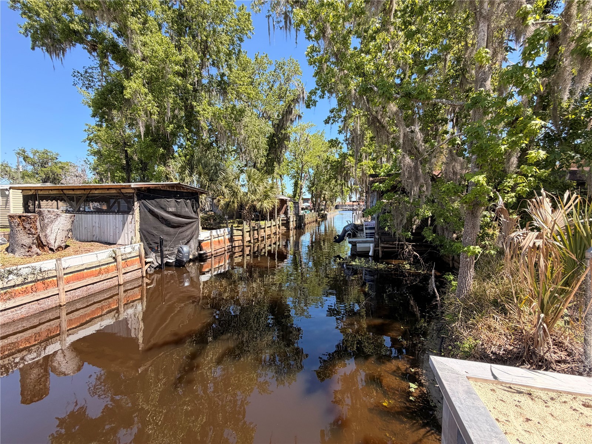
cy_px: 222
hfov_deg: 102.1
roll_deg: +0.1
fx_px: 239
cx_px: 296
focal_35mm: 14
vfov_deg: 85.7
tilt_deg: -3.0
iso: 50
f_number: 2.2
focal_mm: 2.22
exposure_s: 1/502
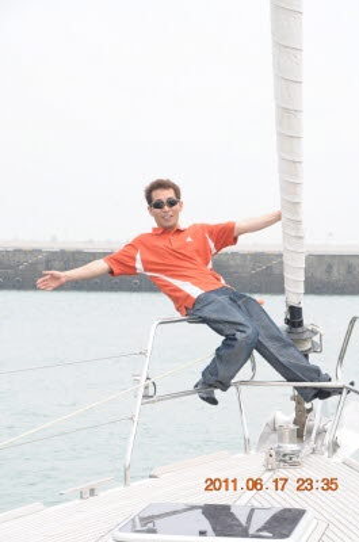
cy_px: 271
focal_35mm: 98
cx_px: 180
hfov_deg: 14.0
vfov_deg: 21.0
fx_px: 1465
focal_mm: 65
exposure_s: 1/125
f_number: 13
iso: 200
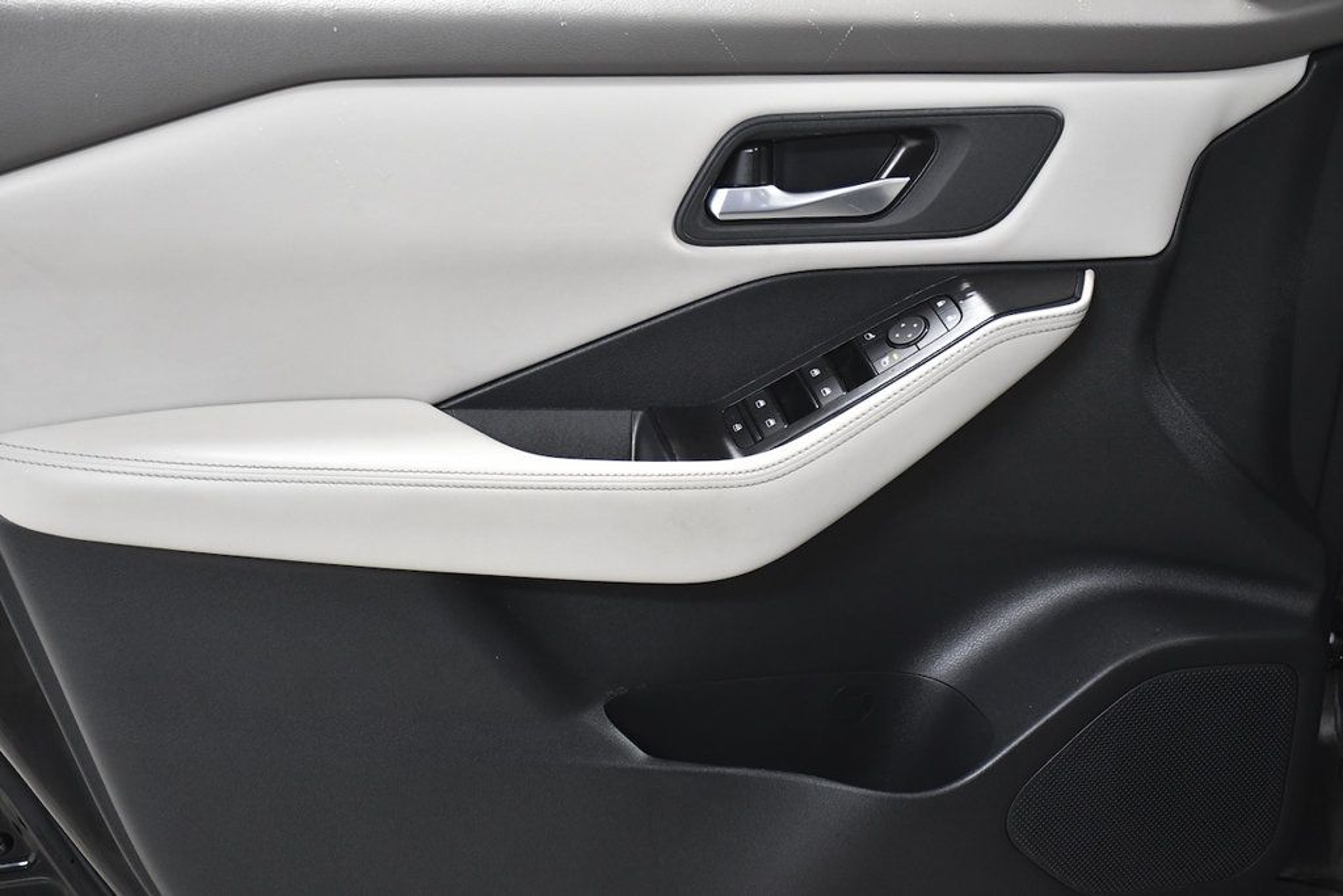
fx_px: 1903
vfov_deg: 26.5
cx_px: 672
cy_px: 448
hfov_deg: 38.9
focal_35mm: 51
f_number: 4.5
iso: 2500
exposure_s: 1/125
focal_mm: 34
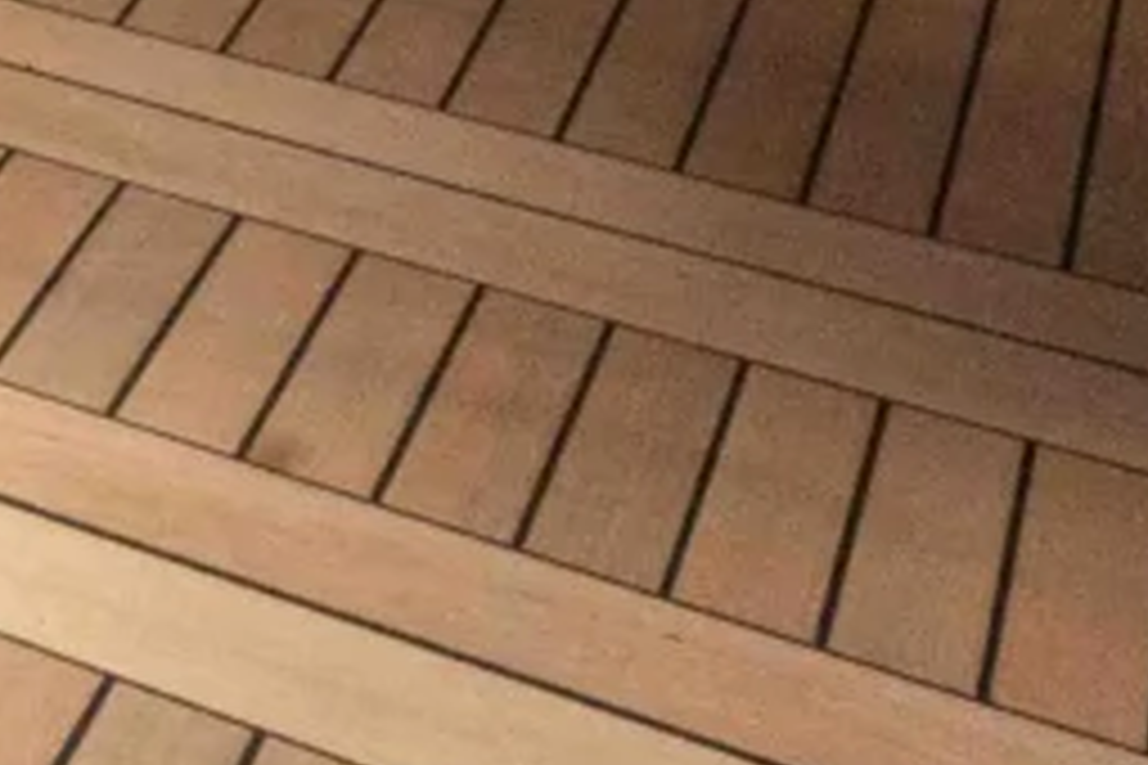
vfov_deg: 9.1
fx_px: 3783
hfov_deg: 11.2
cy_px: -1588
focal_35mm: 119
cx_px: -2260
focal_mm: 10.5
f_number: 8
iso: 320
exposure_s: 1/30
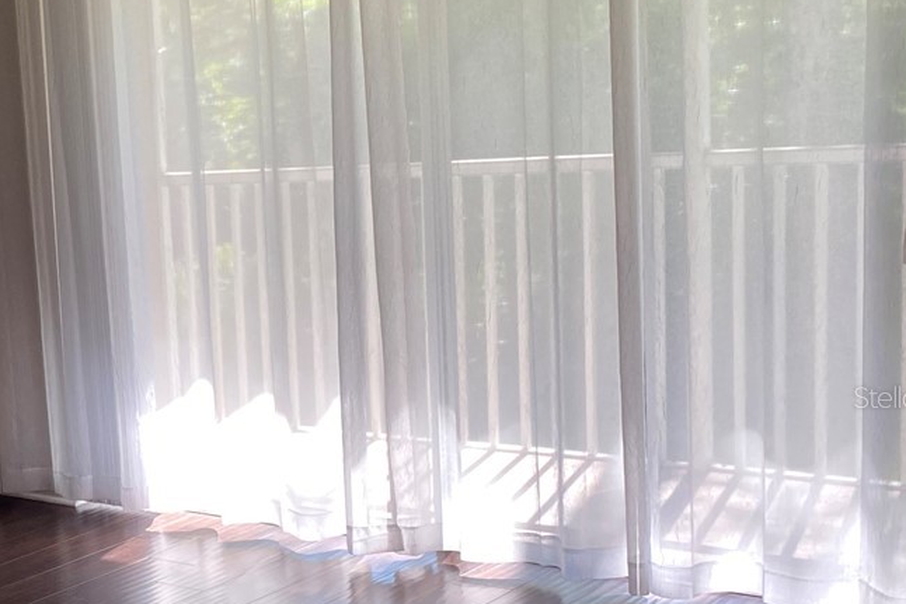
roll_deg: +6.1
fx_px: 1686
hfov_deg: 27.1
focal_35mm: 67
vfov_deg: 20.3
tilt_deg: -11.1
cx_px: -136
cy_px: 397
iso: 100
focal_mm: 4.25
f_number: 1.8
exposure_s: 1/120
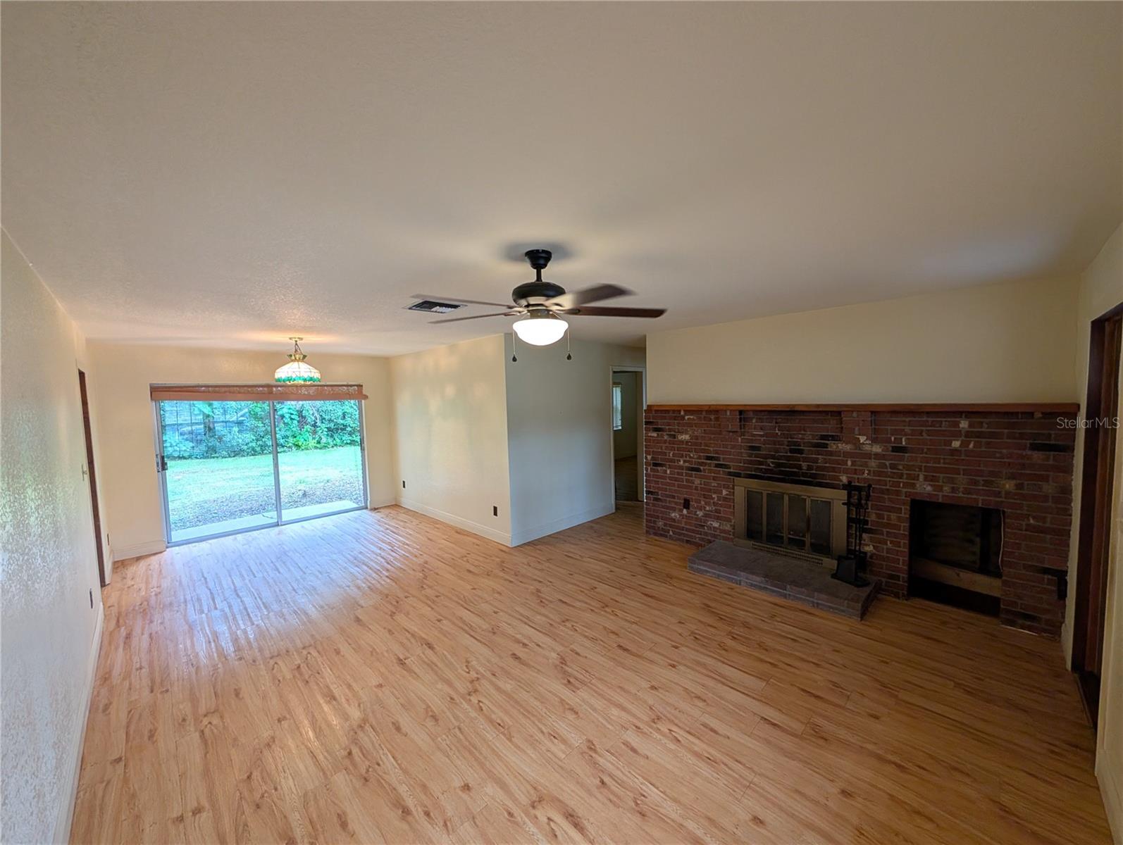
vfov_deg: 94.6
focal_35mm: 12
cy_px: 422
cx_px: 562
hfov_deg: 110.5
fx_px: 390
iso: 116
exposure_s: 1/120
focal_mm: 2.02
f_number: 1.7
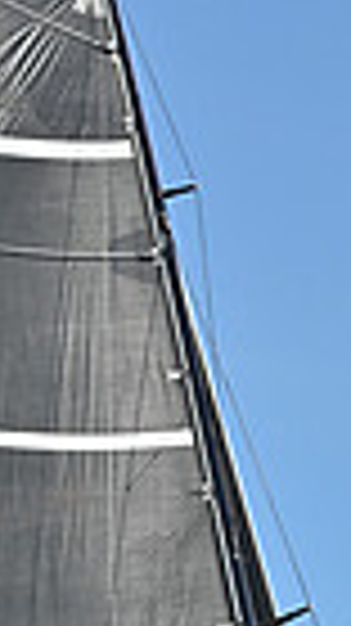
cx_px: 326
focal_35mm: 393
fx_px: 6514
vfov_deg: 5.4
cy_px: 1148
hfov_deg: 3.1
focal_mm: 90
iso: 320
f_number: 8
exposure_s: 1/1000
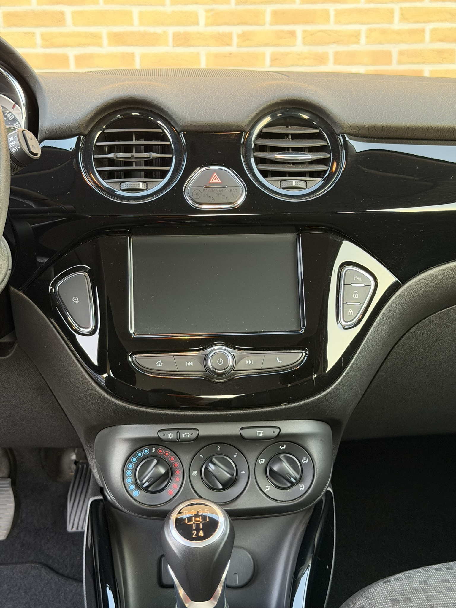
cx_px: 228
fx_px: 843
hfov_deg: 30.3
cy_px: 304
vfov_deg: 39.7
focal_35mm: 48
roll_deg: +0.7
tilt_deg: -15.0
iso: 320
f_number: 1.78
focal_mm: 6.76
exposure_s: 1/40
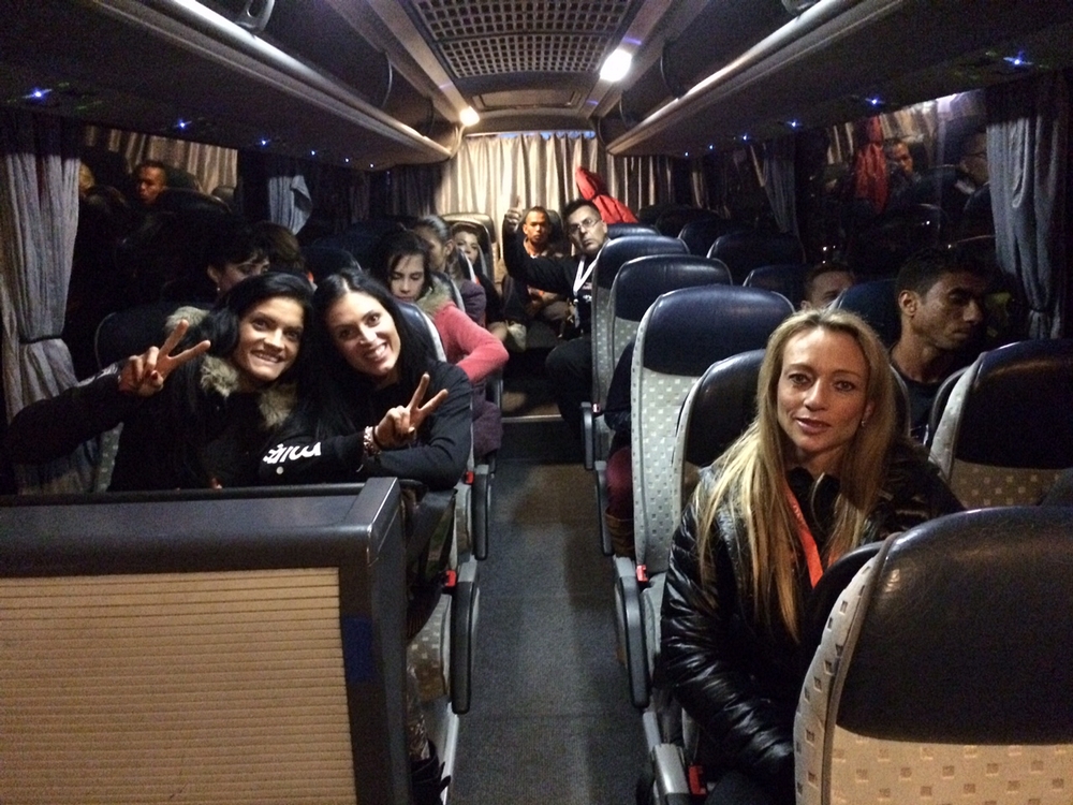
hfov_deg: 61.7
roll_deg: +0.9
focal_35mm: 29
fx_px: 899
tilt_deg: -9.9
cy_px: 402
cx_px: 536
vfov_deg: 48.2
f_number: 2.2
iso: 1250
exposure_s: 1/17
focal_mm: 4.15
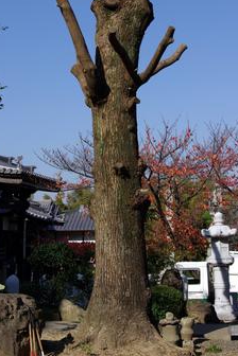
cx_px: 124
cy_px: 103
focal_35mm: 71
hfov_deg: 19.3
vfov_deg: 28.3
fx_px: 701
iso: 100
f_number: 8
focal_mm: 33
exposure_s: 1/350
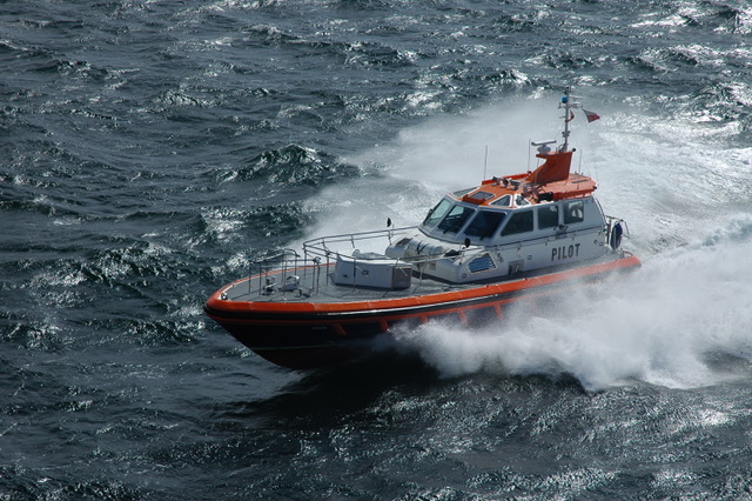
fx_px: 2192
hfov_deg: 19.5
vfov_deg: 13.0
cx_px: 376
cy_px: 250
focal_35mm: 105
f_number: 11
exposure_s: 1/500
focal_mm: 70
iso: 200
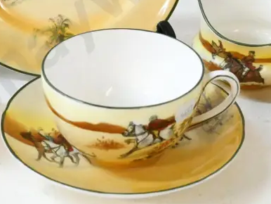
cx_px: 130
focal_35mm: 106
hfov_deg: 18.5
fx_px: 830
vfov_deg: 13.7
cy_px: -17
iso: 3200
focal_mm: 20
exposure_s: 1/160
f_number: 5.6
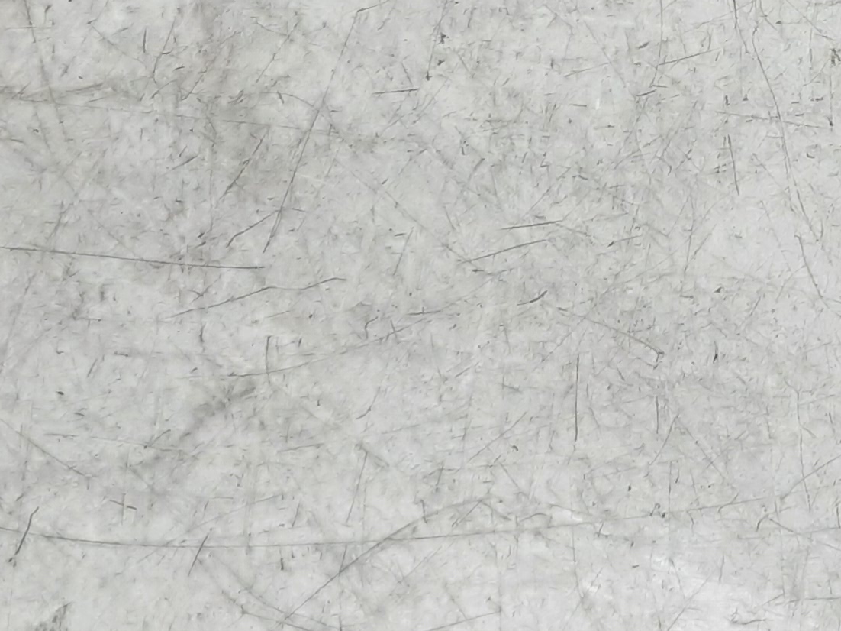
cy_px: -269
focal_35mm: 80
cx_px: 1044
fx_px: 1943
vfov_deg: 17.0
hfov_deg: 22.3
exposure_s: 1/50
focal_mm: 2.91
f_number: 1.9
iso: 100
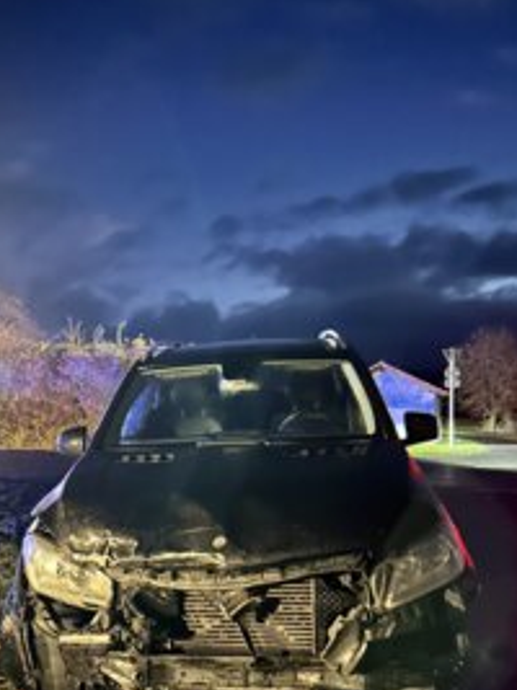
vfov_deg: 46.4
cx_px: 176
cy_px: 504
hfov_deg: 36.4
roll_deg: +1.1
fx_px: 777
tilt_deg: -5.4
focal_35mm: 39
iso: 2500
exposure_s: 1/5
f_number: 1.5
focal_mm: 5.7
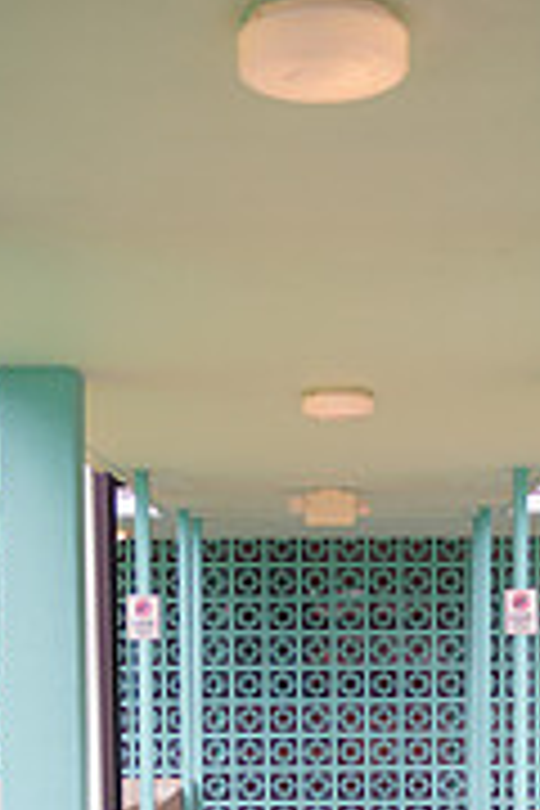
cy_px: 756
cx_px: 328
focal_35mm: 70
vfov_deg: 27.6
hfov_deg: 19.4
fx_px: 1575
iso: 64
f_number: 2.8
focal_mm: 28
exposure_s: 1/80
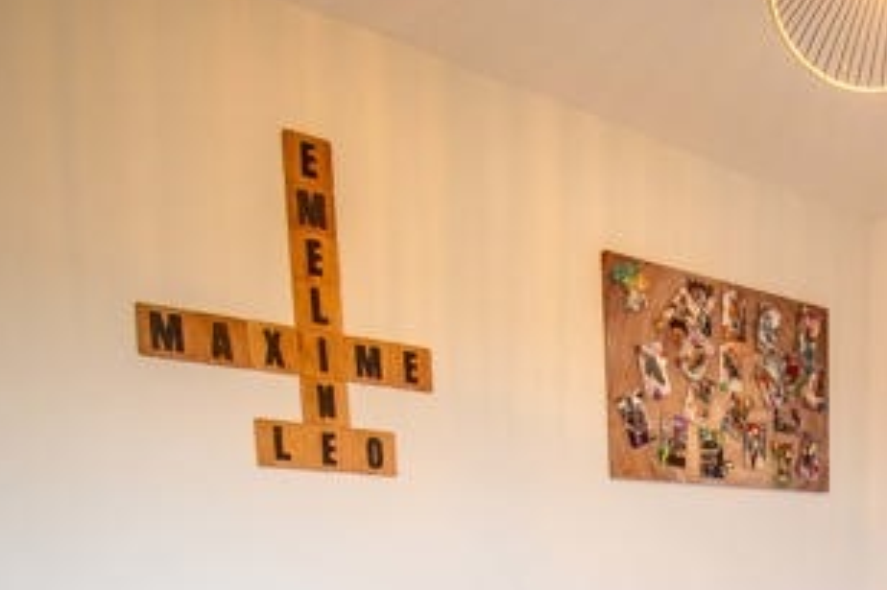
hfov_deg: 44.2
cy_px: 721
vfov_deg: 29.1
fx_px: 960
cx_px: 829
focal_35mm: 39
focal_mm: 10
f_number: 4.5
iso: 640
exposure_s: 1/60
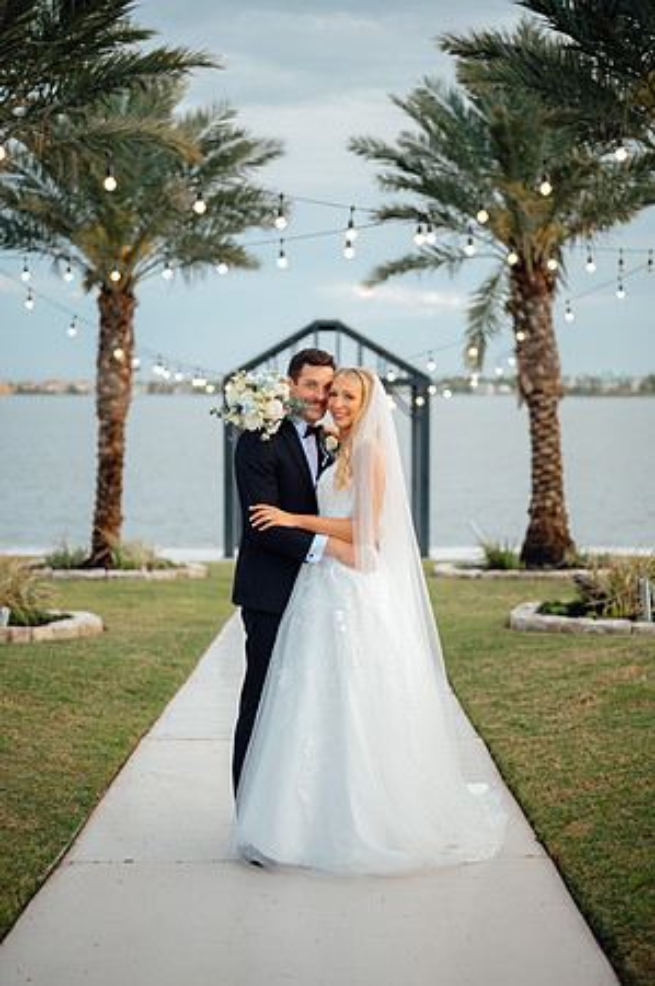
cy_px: 493
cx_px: 328
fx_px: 1368
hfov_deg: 26.9
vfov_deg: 39.6
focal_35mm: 50
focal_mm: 50
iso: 50
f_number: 1.8
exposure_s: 1/200
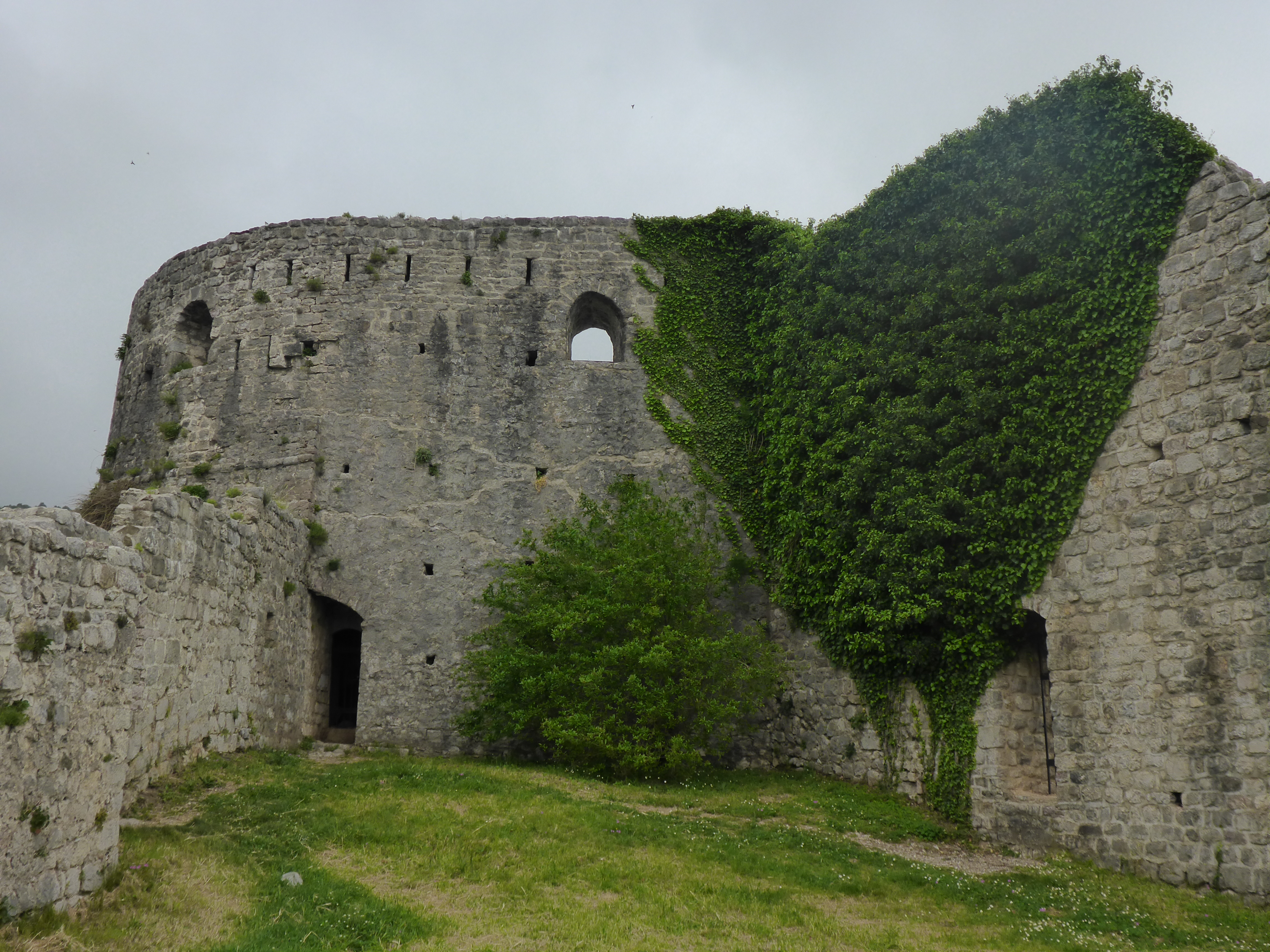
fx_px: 1284
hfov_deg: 52.6
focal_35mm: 35
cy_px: 476
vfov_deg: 40.7
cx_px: 635
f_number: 3.7
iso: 200
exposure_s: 1/320
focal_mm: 6
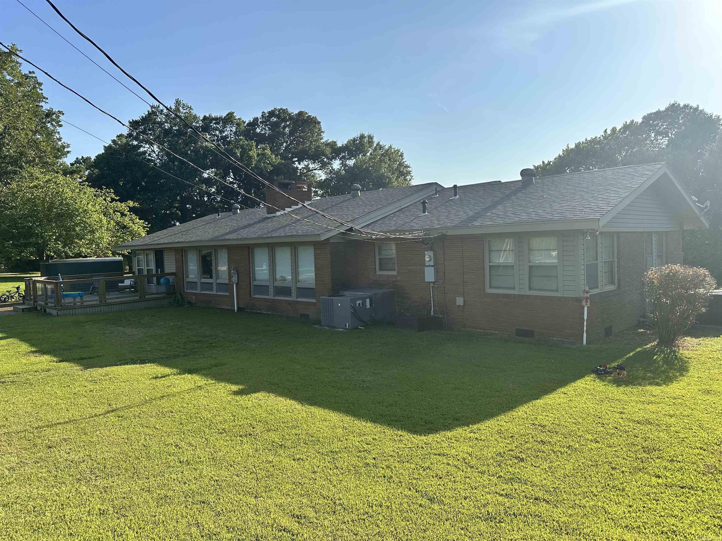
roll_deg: +1.6
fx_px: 501
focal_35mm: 24
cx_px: 361
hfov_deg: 71.6
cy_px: 270
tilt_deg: -2.2
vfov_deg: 56.8
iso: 80
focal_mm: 6.86
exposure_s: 1/3597
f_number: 1.78
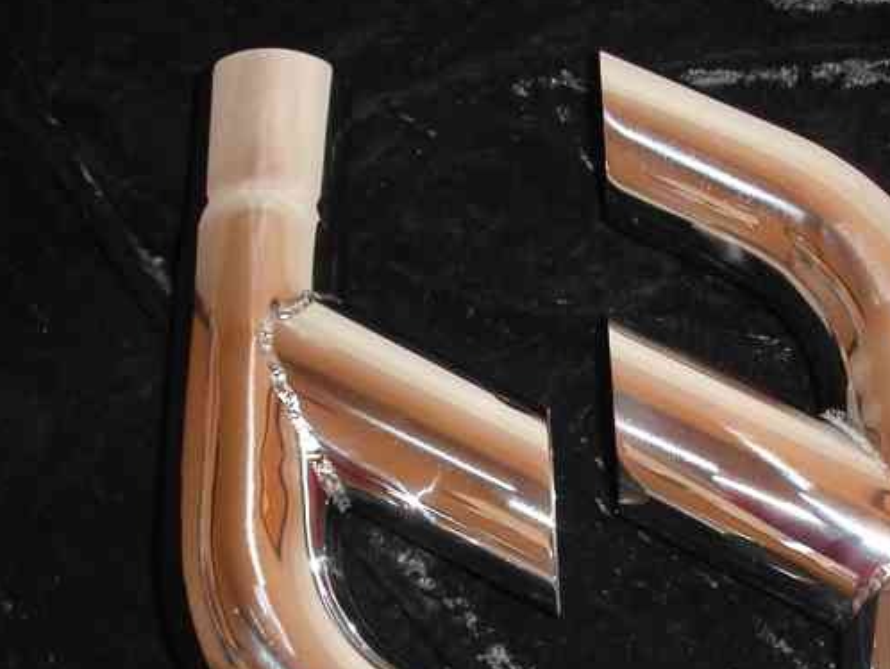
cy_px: 512
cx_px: 567
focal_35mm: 61
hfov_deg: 31.5
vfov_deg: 23.8
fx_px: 1569
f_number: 2.8
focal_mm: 7.8
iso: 100
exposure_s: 1/30
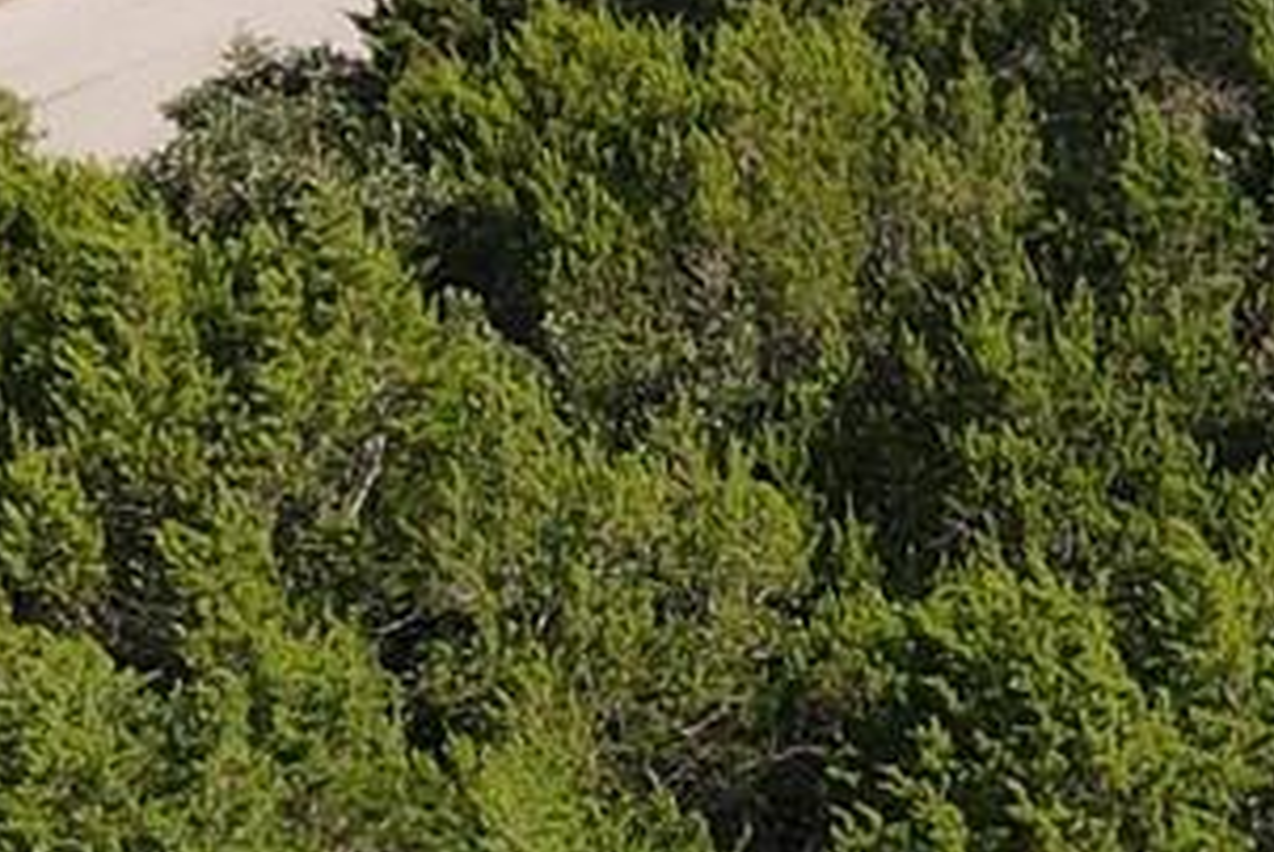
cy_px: 46
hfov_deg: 11.3
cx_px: 2240
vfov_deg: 8.1
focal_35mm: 169
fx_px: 5986
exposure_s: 1/640
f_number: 2.8
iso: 110
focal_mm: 4.5
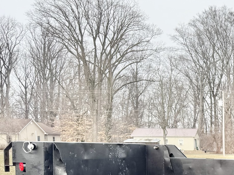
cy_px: 182
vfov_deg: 19.2
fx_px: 500
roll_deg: -0.1
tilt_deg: -6.5
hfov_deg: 21.8
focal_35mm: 74
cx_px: 354
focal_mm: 6.76
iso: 64
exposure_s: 1/244
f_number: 1.78
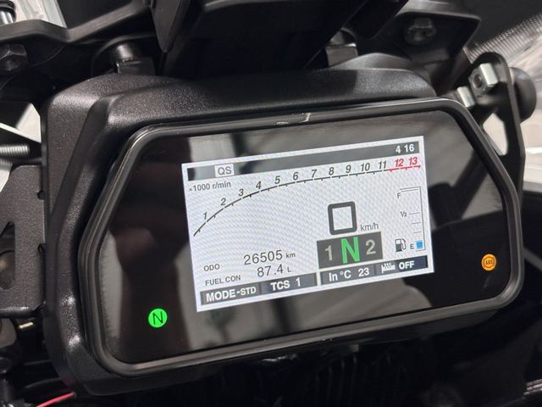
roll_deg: -4.0
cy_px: 204
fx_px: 814
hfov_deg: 36.8
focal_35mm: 52
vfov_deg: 28.0
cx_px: 271
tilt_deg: -32.6
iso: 80
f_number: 1.6
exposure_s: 1/57
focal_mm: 5.96
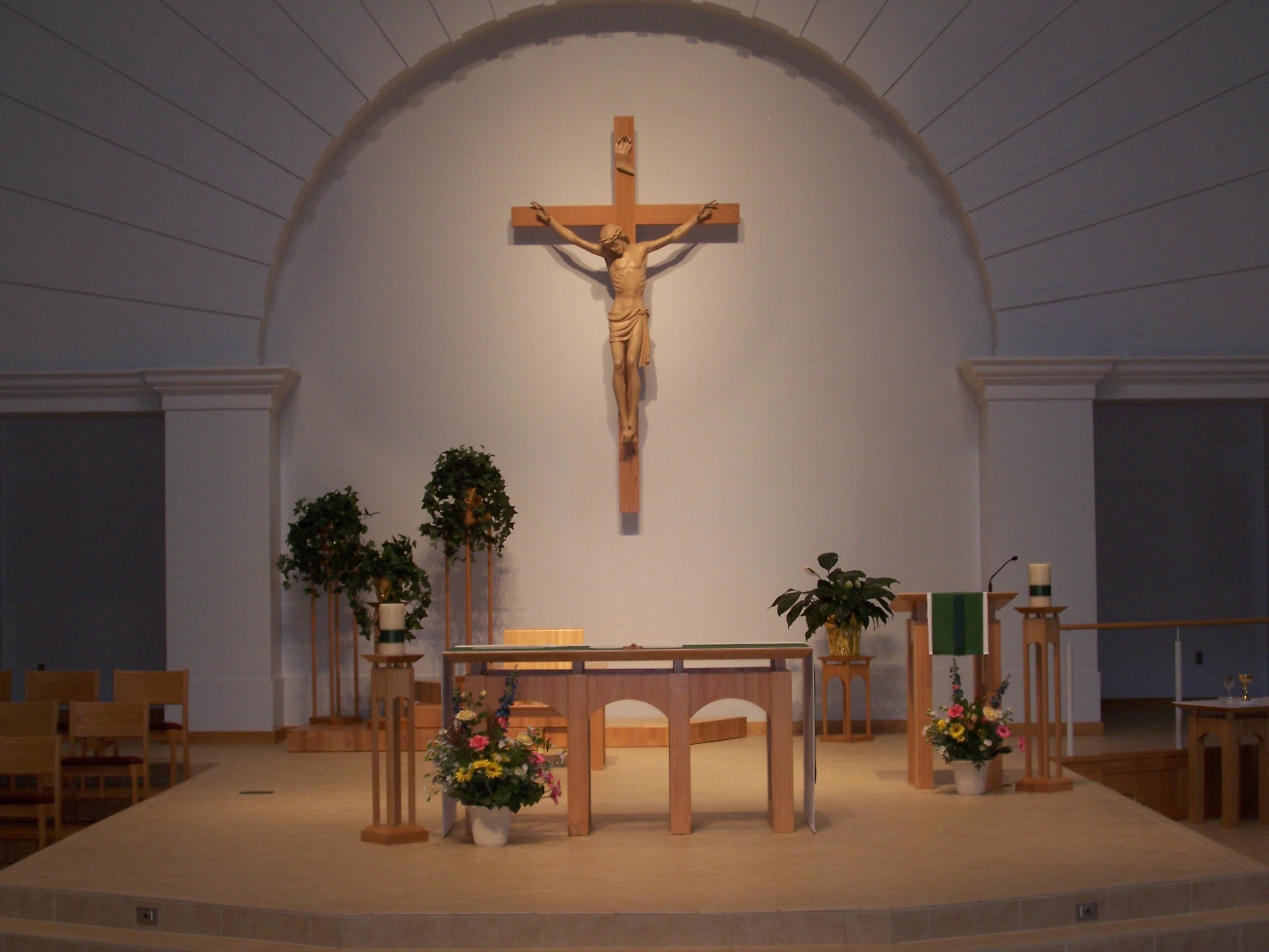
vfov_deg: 22.3
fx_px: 2420
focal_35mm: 66
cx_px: 634
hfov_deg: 29.4
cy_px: 476
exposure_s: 1/90
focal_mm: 10.8
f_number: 4
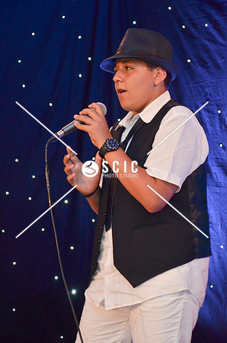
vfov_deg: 19.5
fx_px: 998
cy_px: 172
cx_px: 114
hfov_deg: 13.0
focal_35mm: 105
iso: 800
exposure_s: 1/60
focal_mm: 70
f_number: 5.3
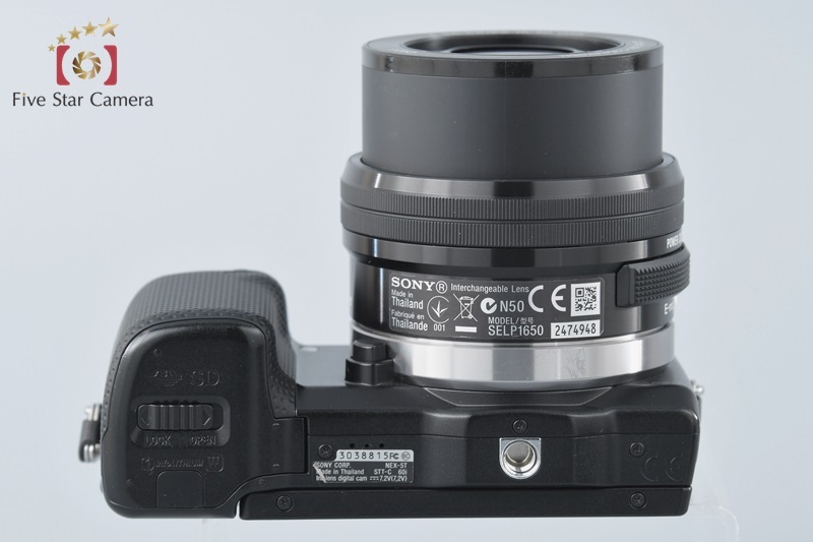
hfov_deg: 10.2
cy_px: 271
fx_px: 4561
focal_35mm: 202
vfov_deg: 6.8
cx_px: 406
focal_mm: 135
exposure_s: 1/250
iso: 400
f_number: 11
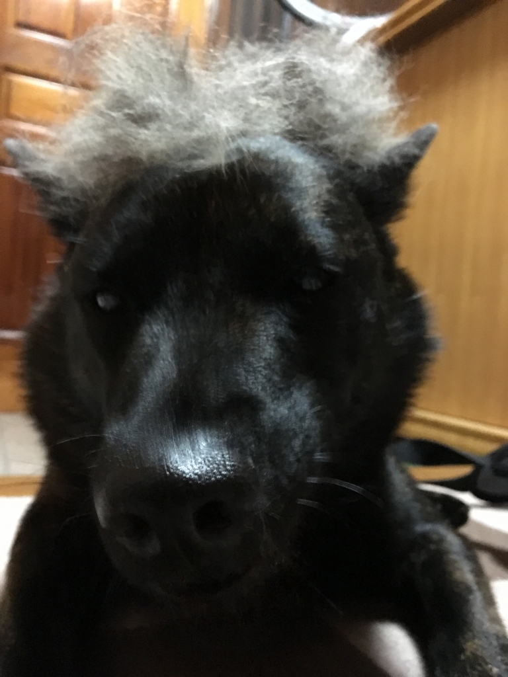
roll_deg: -4.6
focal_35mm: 29
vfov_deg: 61.7
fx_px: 567
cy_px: 338
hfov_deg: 48.2
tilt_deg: +1.1
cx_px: 254
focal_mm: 4.15
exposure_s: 1/15
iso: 800
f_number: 2.2
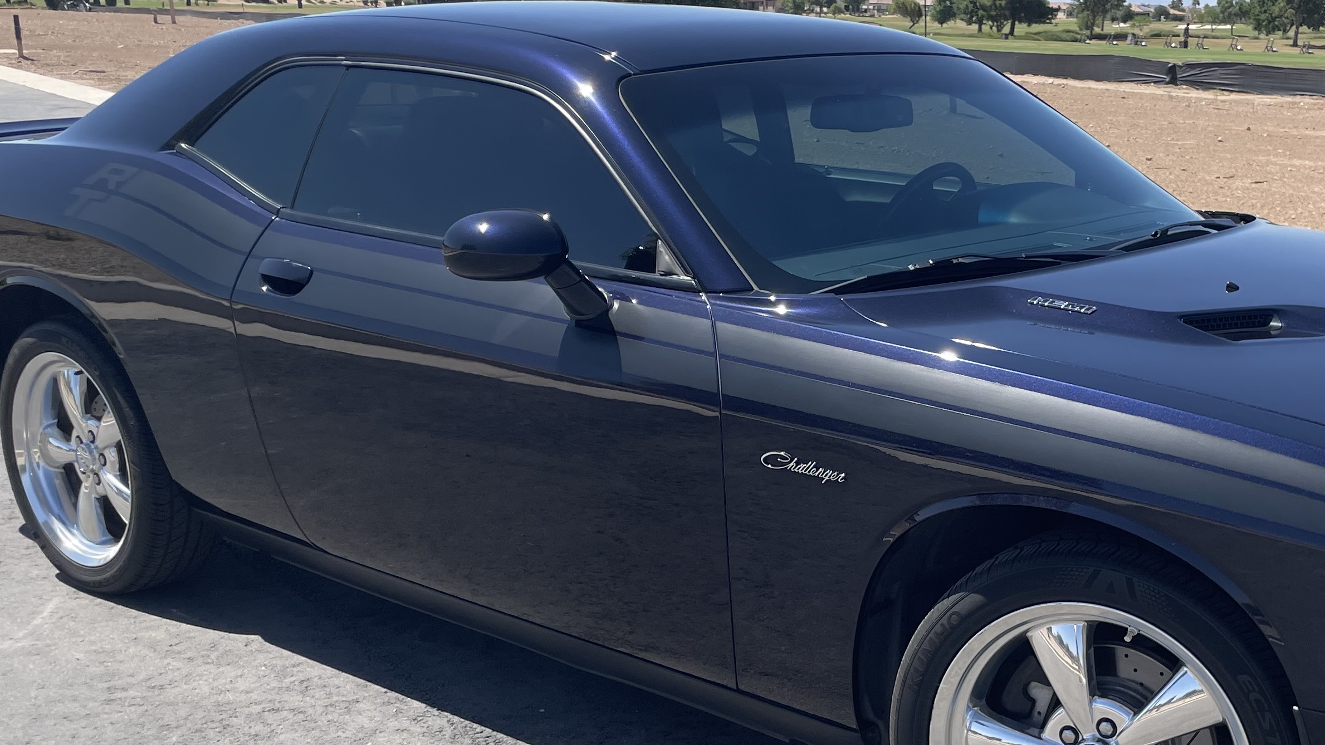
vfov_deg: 24.8
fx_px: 1686
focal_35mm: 48
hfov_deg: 42.1
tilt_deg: -17.4
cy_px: 497
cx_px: 928
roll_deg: -1.8
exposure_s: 1/2882
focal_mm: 4.2
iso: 32
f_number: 1.6
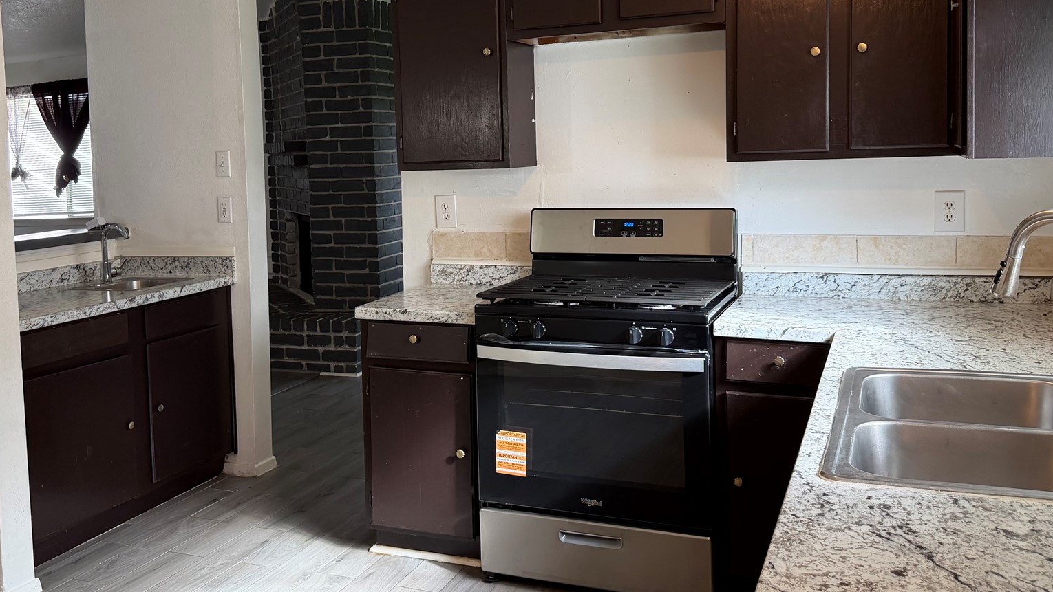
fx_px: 977
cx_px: 491
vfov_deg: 33.5
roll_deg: +2.1
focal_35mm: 35
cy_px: 206
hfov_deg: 56.6
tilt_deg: -3.5
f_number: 1.78
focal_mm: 6.76
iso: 200
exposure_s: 1/120
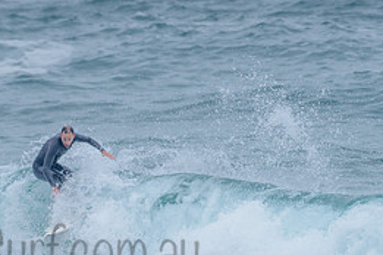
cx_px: 45
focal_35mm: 1361
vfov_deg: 1.0
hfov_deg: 1.5
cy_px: 171
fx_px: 14478
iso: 500
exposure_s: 1/1250
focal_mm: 500
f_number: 5.6
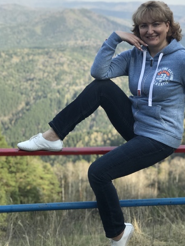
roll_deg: -2.5
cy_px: 112
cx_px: 115
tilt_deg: -10.8
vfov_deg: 26.3
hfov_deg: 19.9
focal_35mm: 74
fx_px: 527
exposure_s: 1/441
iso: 20
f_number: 2.8
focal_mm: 6.6
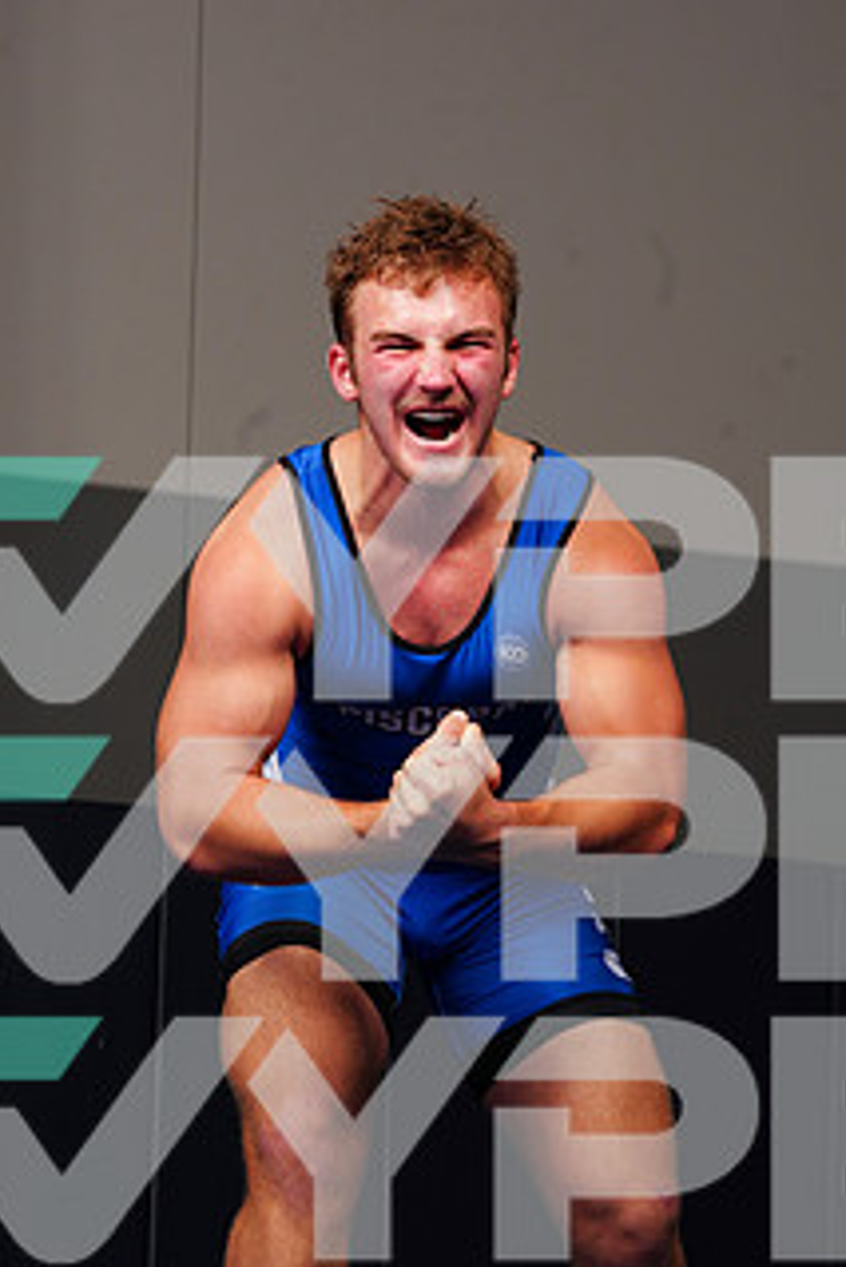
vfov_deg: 17.0
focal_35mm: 120
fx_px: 4225
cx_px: 457
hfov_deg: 11.4
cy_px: 862
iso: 320
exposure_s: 1/200
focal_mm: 85
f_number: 10
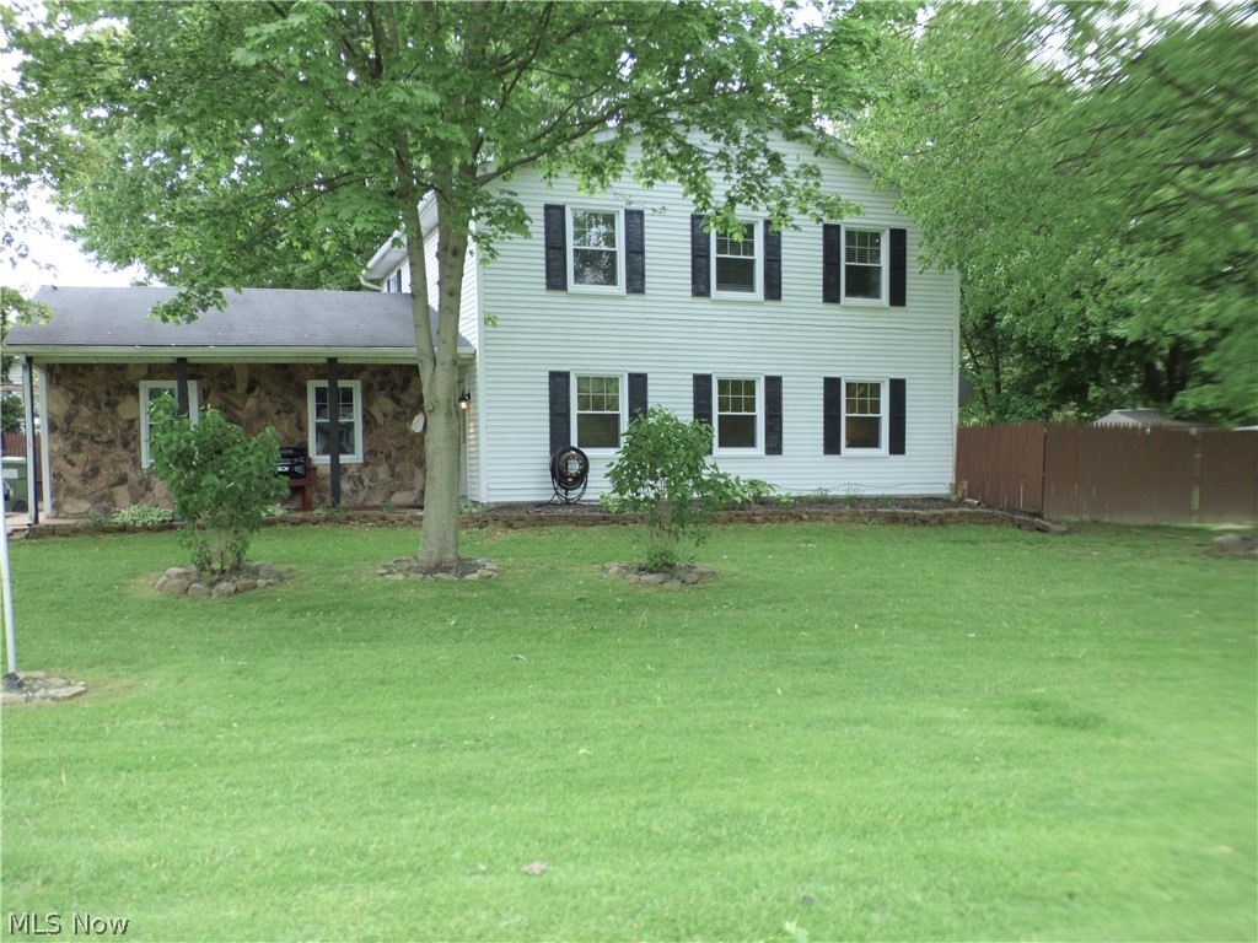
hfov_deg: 60.0
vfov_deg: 46.8
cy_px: 472
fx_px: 1090
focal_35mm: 30
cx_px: 629
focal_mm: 5.29
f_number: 3.3
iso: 100
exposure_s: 1/80
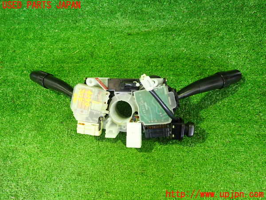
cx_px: 133
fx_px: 231
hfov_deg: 60.0
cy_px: 100
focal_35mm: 30
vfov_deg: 46.8
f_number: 2.3
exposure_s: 1/30
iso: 800
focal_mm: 5.4
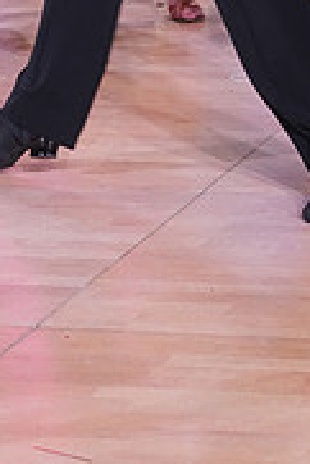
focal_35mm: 224
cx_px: 363
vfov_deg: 8.9
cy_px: -251
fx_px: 2888
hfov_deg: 6.1
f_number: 5.6
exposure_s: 1/250
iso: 3200
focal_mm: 70
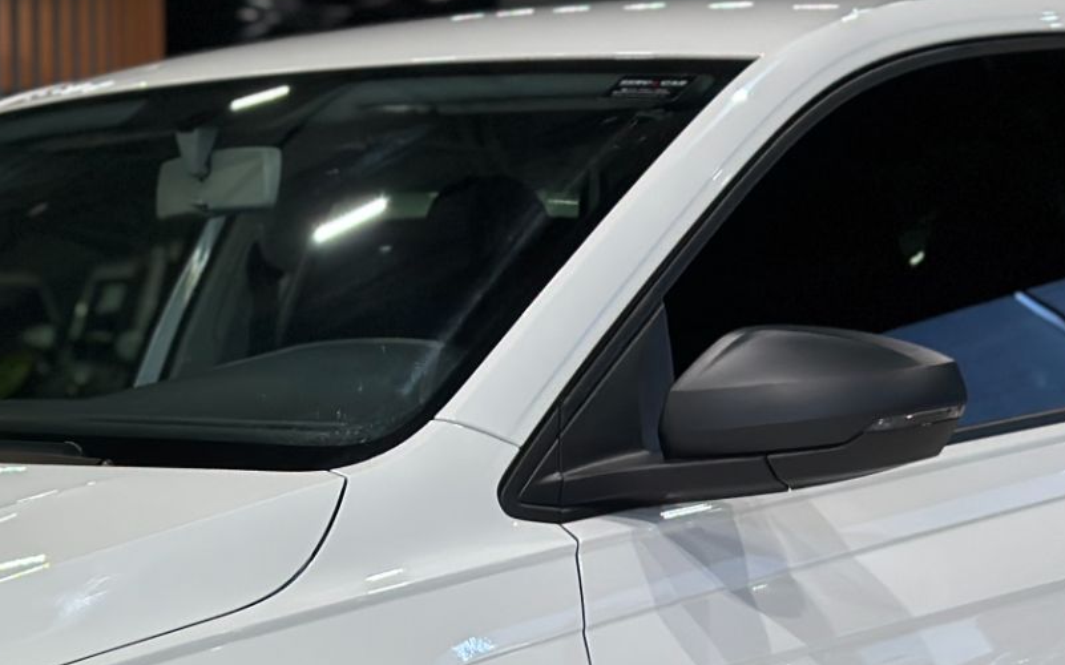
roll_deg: +0.8
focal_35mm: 122
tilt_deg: -9.8
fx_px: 3540
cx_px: -191
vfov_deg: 10.4
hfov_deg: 16.4
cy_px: 924
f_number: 1.78
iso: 125
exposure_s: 1/170
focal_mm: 6.86
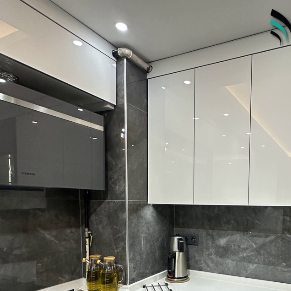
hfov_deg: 55.1
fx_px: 266
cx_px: 210
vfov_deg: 54.4
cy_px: 221
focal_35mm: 28
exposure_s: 1/100
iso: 250
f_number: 2.2
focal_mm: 2.22
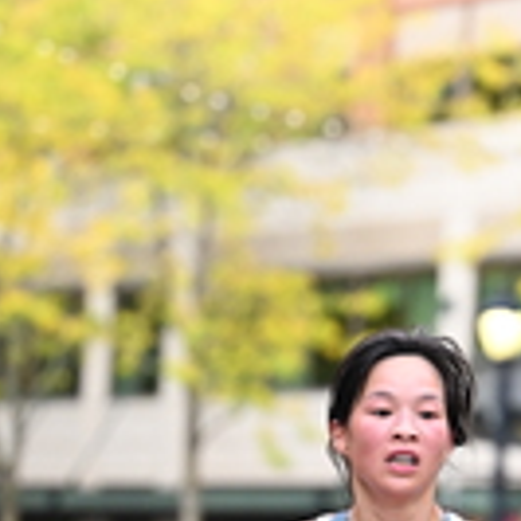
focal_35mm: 342
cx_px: 476
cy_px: 501
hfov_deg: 5.1
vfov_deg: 5.1
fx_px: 5824
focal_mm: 97
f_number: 2.8
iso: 1000
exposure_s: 1/1600
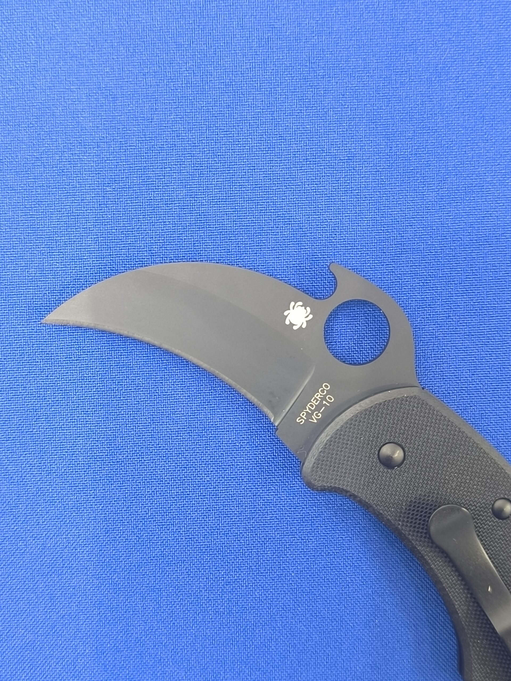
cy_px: 340
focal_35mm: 46
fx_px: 905
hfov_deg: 31.5
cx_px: 256
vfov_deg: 41.2
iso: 1000
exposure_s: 1/25
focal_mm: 6.14
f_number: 1.65
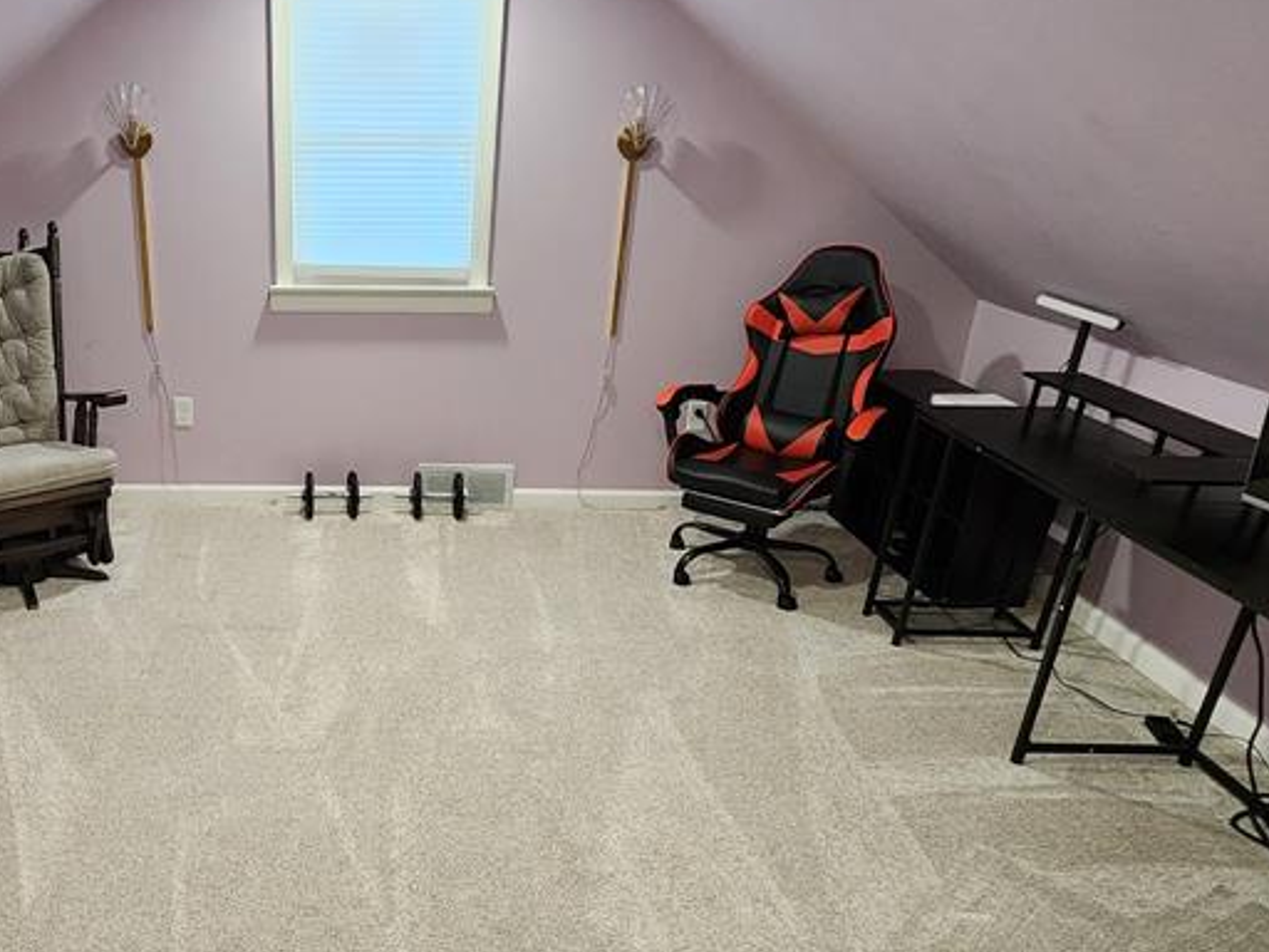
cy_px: 597
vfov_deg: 52.5
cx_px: 340
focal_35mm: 26
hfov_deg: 63.9
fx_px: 953
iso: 400
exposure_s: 1/60
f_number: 2.2
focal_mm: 2.2
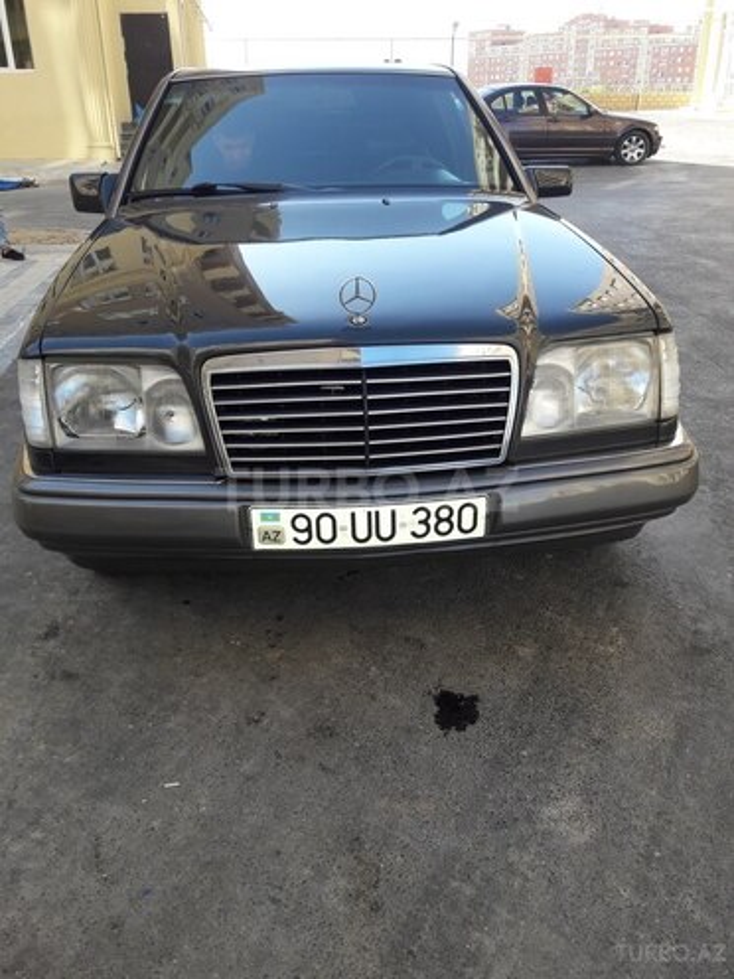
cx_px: 367
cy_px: 490
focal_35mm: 28
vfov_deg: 63.4
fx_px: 792
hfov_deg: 49.7
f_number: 1.9
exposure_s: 1/308
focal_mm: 3.7
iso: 40
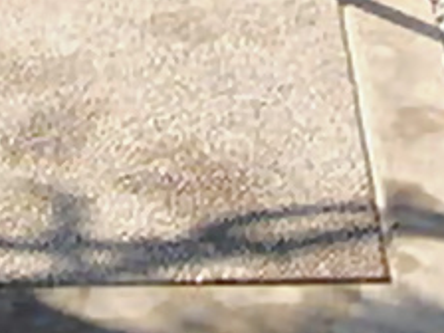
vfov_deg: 9.1
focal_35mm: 162
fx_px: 2078
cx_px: 126
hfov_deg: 12.2
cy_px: -34
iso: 100
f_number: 8.8
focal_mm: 5.7
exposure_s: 1/60
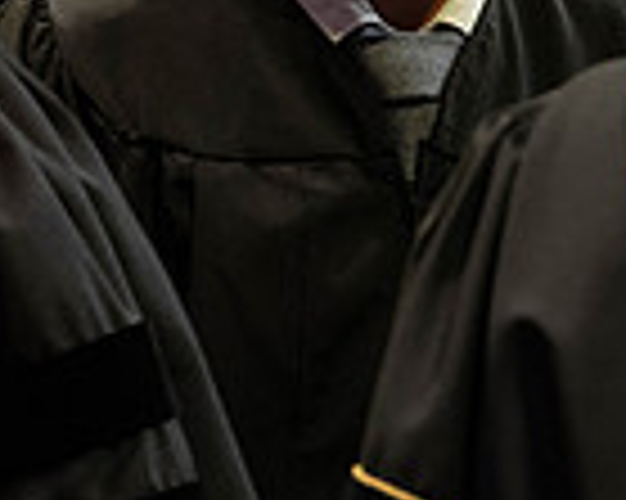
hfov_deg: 2.9
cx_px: 567
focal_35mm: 670
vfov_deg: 2.3
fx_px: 12405
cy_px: -60
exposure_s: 1/320
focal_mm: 155
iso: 1600
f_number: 4.5
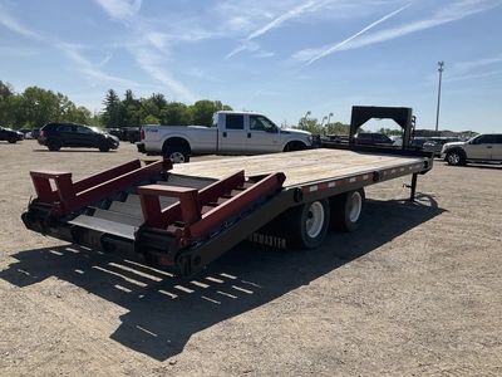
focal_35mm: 29
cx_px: 251
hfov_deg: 61.7
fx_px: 421
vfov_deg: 48.2
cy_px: 188
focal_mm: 3
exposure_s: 1/2801
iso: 25
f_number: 1.8
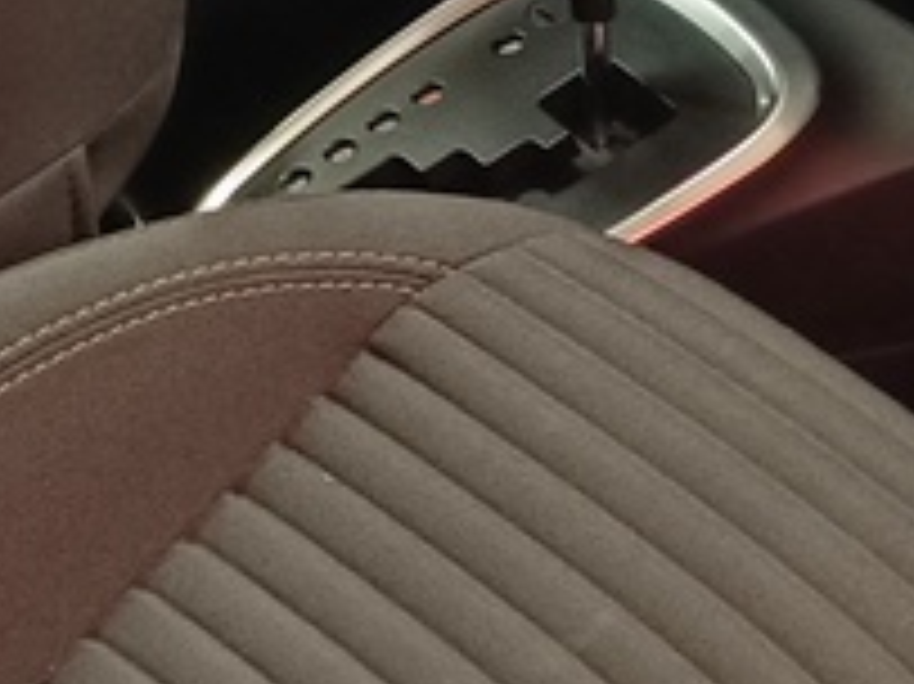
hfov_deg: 11.6
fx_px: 4486
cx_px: 828
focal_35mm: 170
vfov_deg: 8.7
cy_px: 212
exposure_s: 1/50.1
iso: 669
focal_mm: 5.59
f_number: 1.88
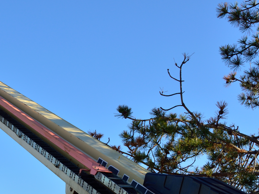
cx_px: 63
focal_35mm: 74
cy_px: 160
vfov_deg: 19.7
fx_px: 554
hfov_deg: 26.0
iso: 100
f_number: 8
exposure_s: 1/125
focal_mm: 26
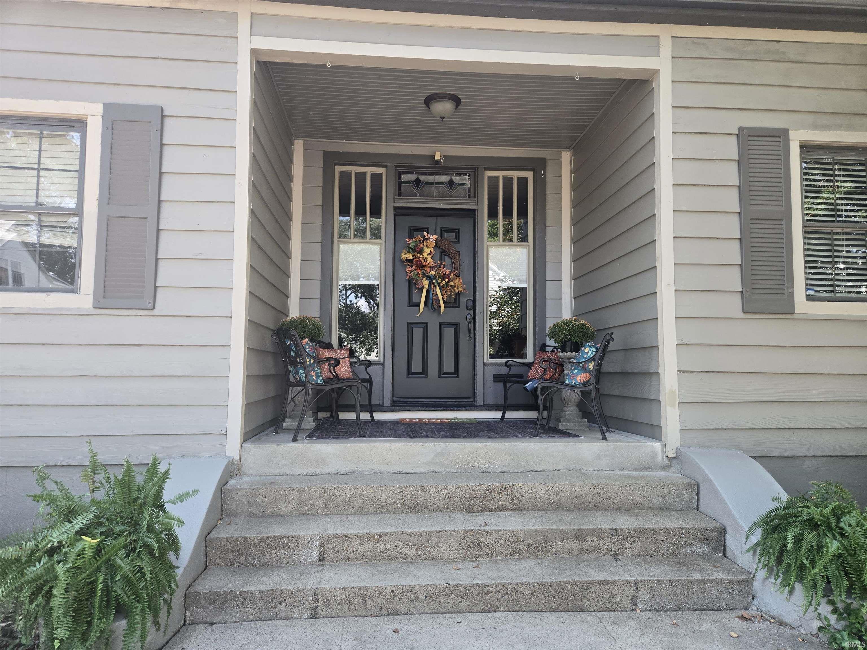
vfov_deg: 58.9
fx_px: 576
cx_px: 434
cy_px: 325
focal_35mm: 23
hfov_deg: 73.9
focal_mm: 5.4
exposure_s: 1/508
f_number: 1.8
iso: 100
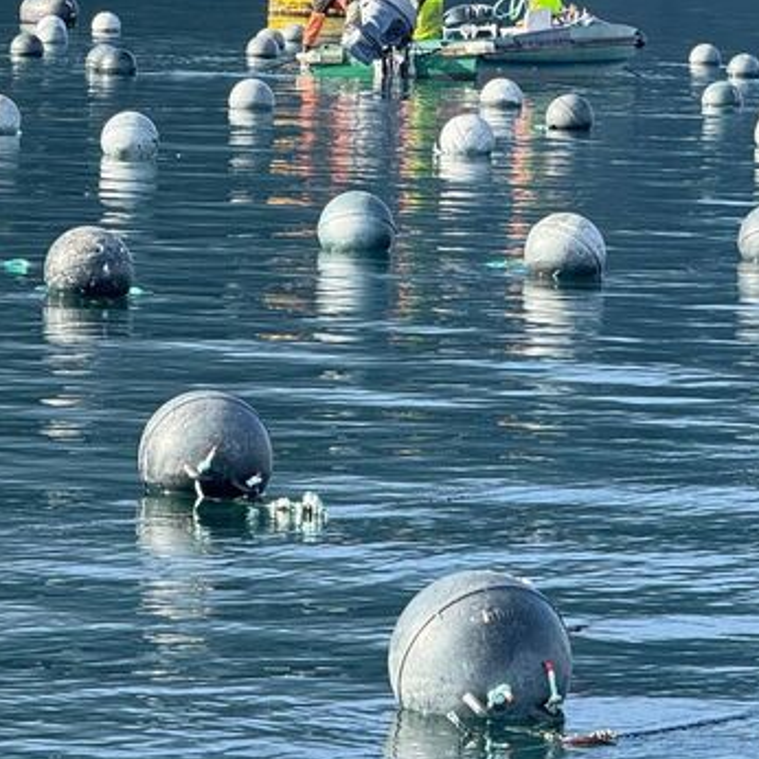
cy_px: 81
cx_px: 434
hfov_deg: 6.0
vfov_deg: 5.9
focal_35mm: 294
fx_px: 7293
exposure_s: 1/400
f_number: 2.8
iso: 64
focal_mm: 15.66
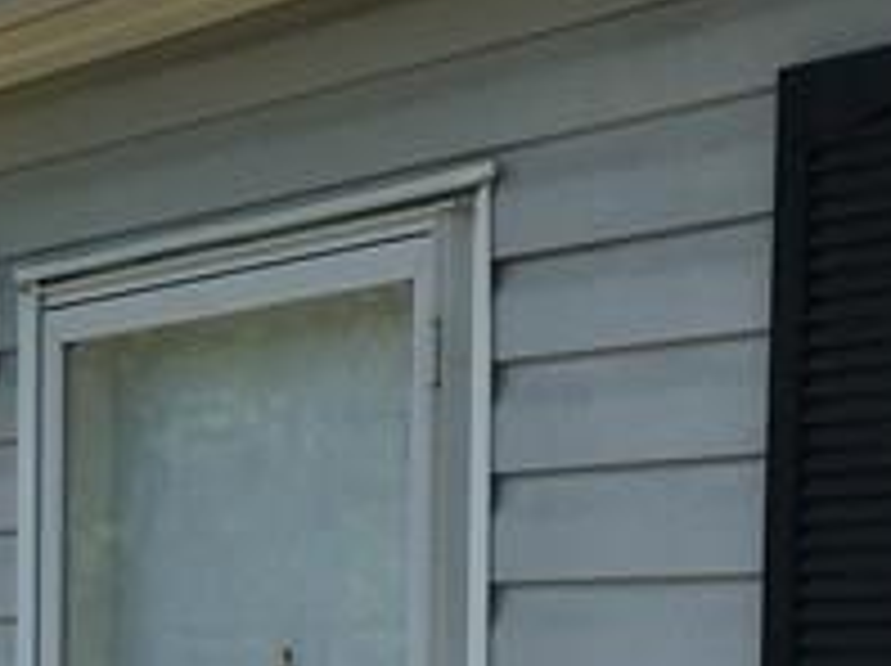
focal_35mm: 150
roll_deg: +0.4
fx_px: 3856
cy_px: 999
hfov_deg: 12.6
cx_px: -414
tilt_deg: -1.6
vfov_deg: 9.6
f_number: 2.2
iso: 25
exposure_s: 1/1350
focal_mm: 4.15
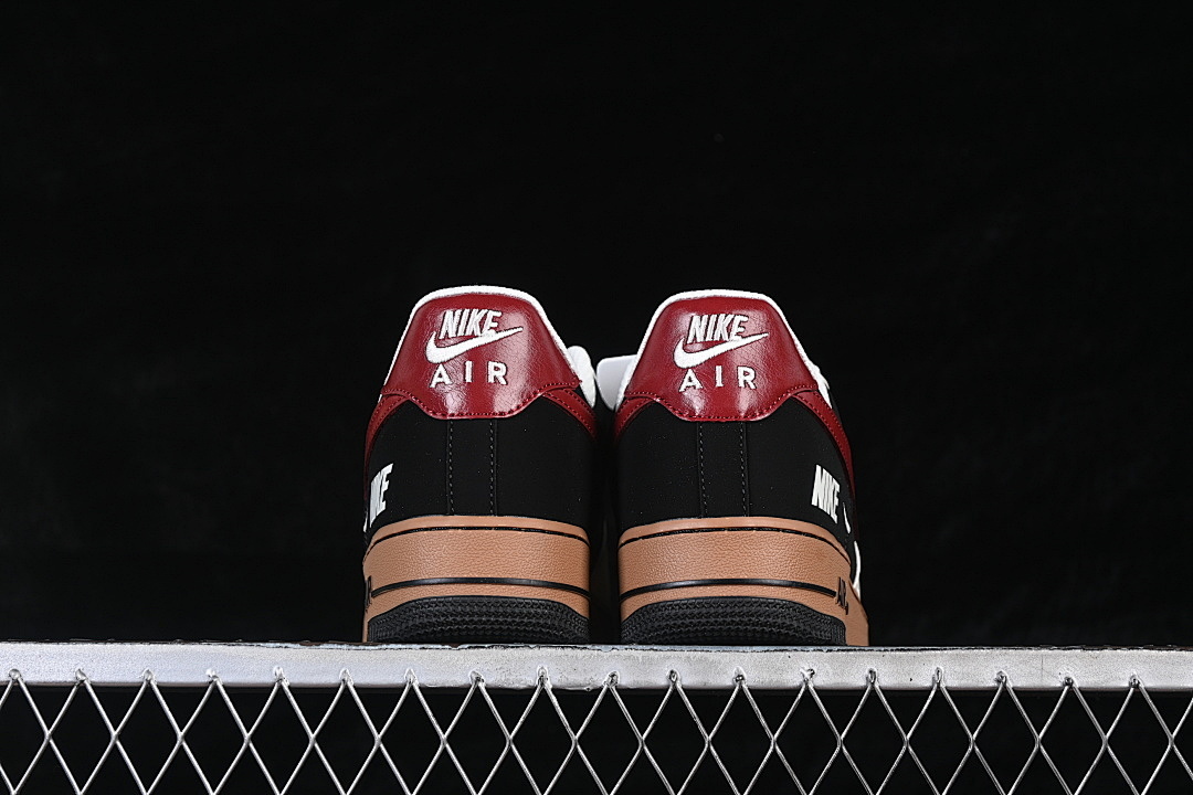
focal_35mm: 75
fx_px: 2485
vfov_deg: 18.2
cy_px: 398
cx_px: 596
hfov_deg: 27.0
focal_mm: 50
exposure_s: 1/60
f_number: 6.3
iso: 160
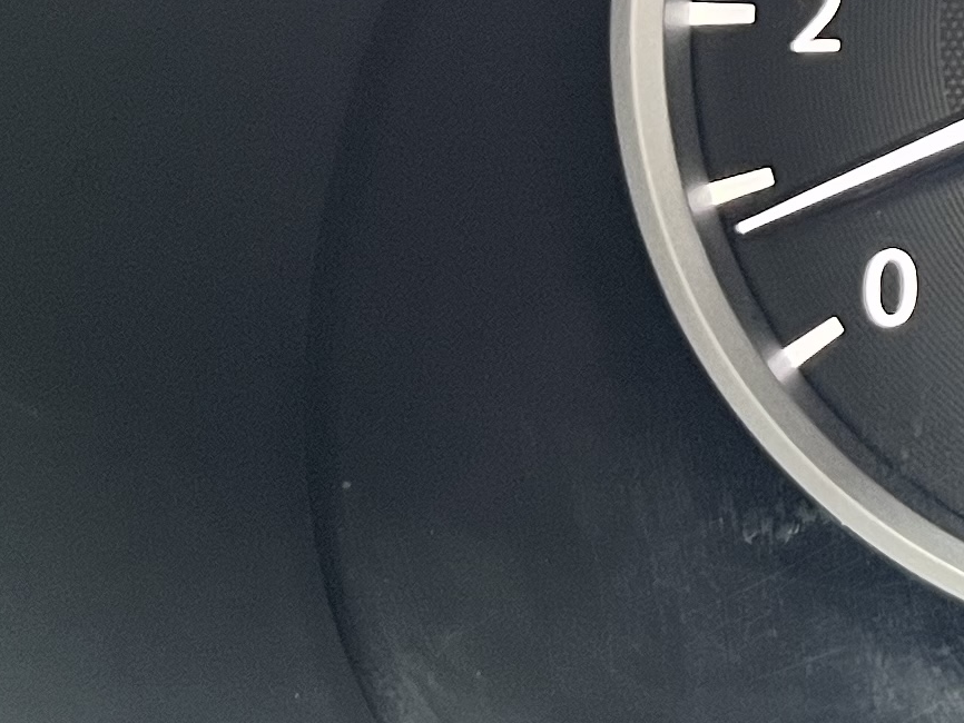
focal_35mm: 121
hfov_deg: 13.0
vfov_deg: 12.0
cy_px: -176
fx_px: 3371
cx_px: 2194
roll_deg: +0.3
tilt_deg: -19.0
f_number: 1.6
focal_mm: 5.1
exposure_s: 1/60
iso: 125
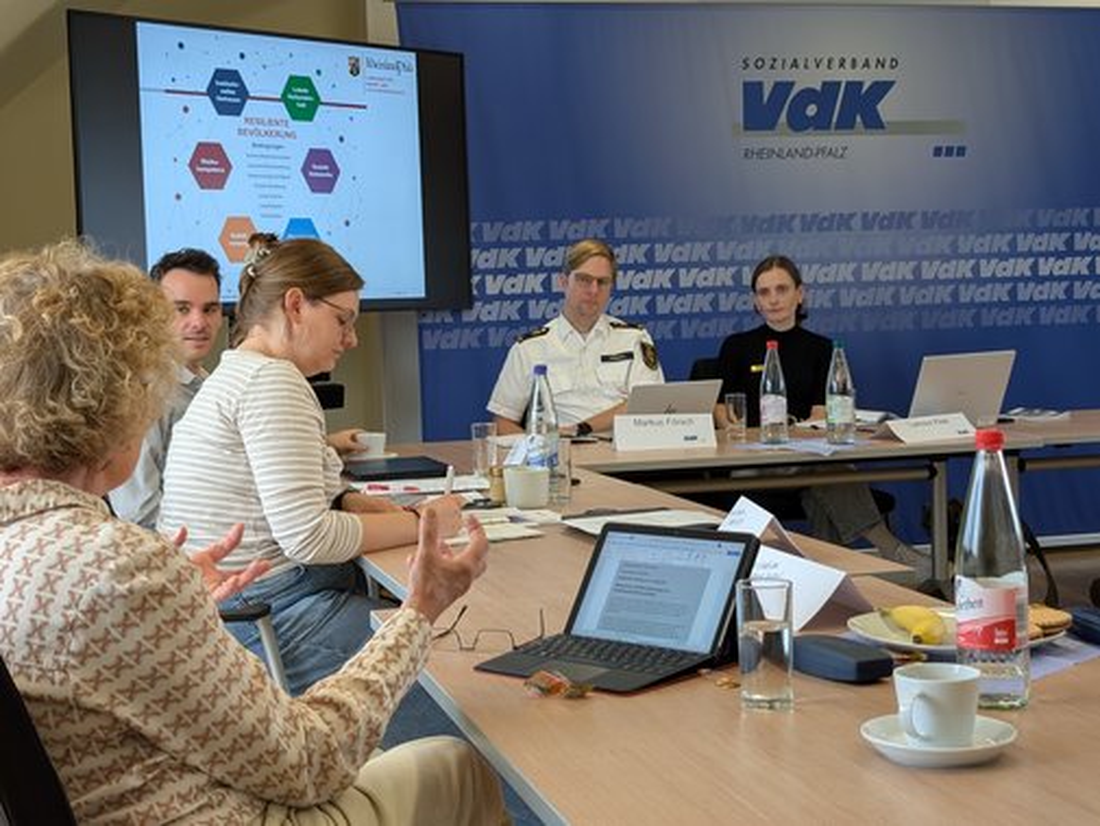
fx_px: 1557
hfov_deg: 38.9
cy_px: 413
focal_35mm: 49
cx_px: 550
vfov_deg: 29.7
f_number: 1.68
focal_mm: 6.9
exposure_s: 1/56.3
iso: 44
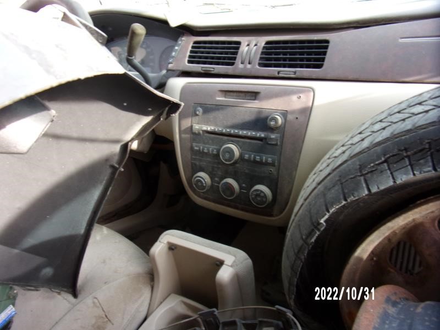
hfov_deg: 71.6
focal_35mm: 24
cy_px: 165
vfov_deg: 56.8
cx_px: 220
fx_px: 305
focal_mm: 4.3
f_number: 3.3
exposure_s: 1/58
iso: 80
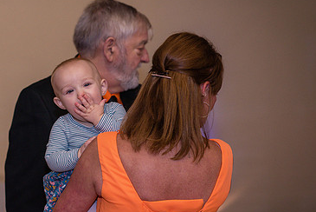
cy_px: 113
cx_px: 71
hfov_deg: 15.1
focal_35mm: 135
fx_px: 1186
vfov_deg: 10.2
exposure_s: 1/200
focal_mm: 85
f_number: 3.2
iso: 640
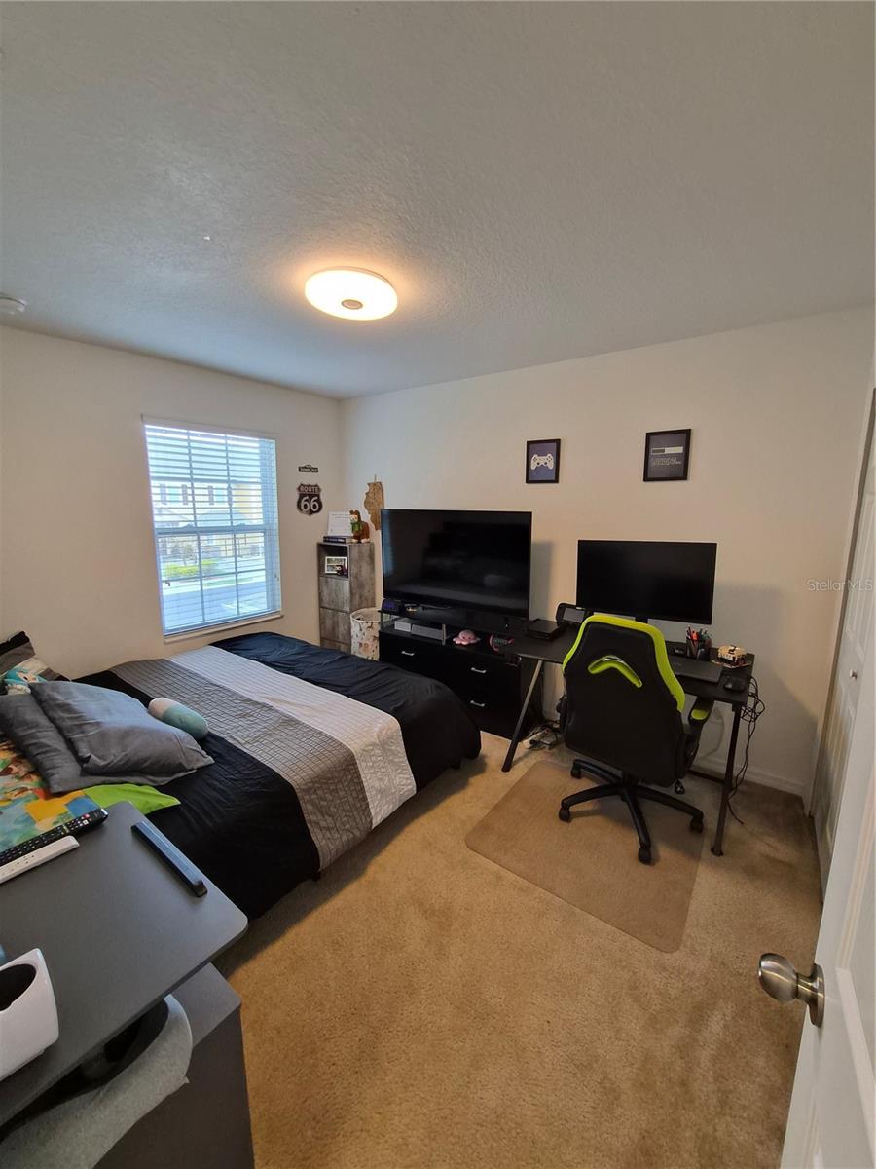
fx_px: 439
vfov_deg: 106.2
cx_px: 438
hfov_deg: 89.9
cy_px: 584
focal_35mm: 13
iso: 160
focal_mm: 1.7
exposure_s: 1/60
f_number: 2.2
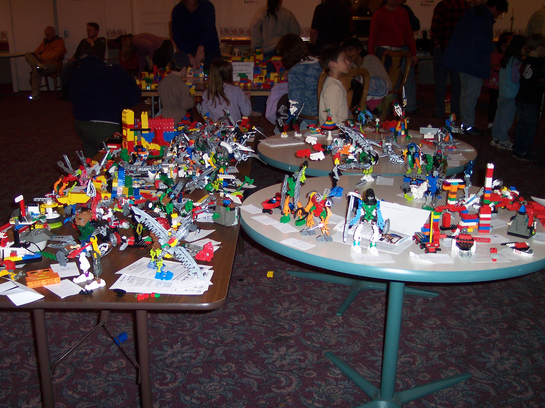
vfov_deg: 35.9
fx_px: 629
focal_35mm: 40
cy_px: 211
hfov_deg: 46.8
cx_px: 263
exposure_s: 1/30
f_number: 2.8
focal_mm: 8
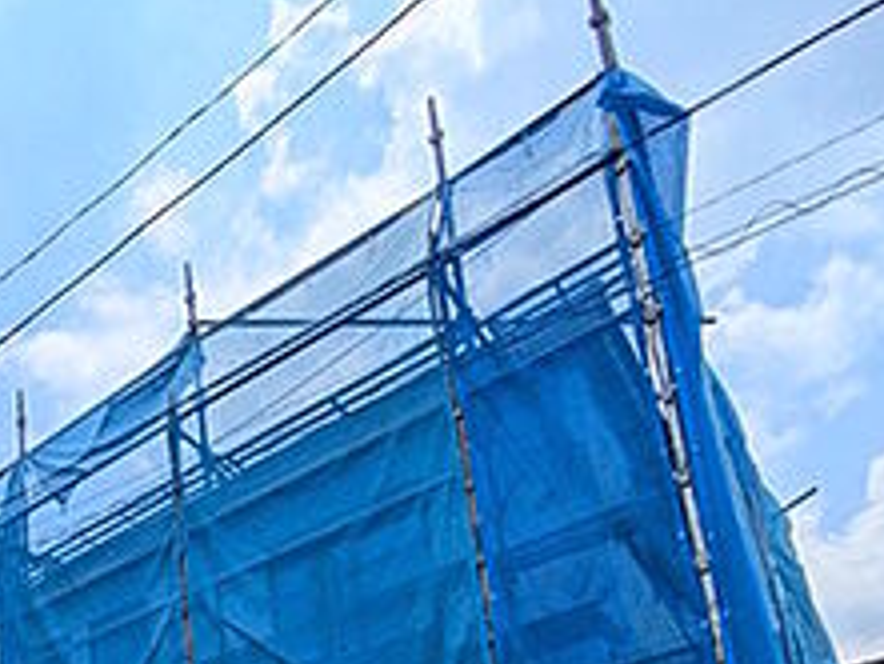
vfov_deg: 29.5
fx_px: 971
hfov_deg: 41.8
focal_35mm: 38
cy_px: 884
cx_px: -20
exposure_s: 1/4587
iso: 51
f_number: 2.2
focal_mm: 1.83
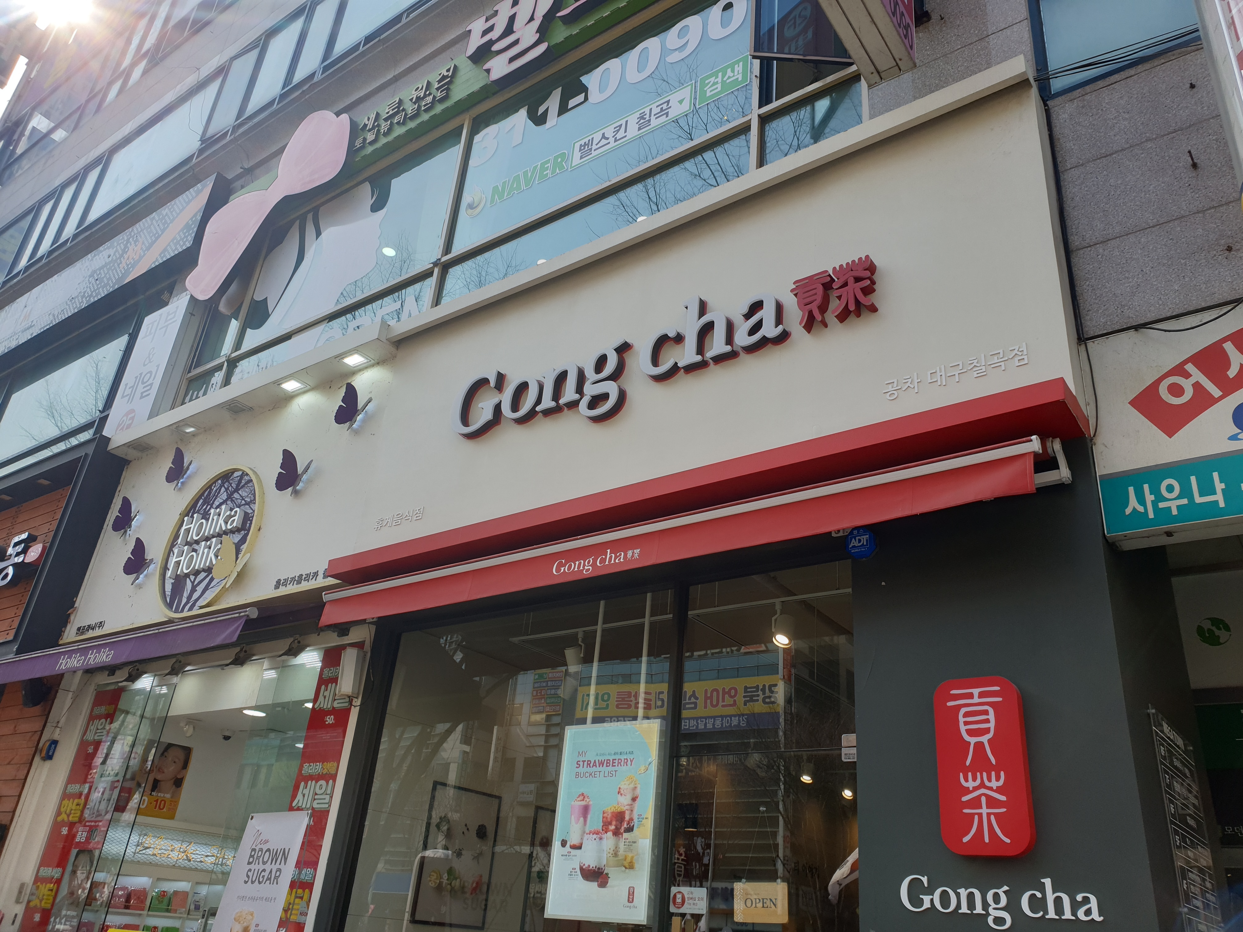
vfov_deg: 53.1
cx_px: 622
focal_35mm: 26
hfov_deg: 67.3
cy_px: 466
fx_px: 934
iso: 50
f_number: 2.4
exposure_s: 1/577
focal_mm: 4.3
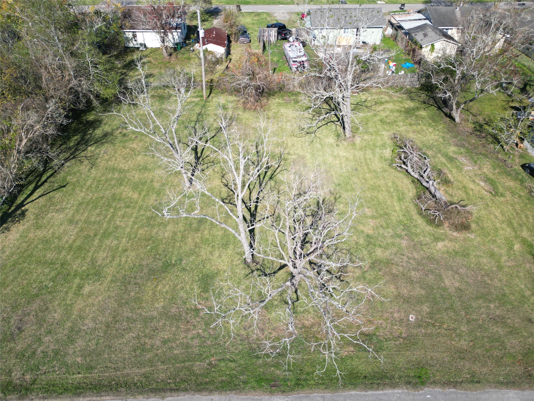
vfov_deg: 56.8
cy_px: 200
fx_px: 370
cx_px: 267
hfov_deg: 71.6
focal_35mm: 24
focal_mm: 6.72
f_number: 1.7
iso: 100
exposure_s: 1/2000
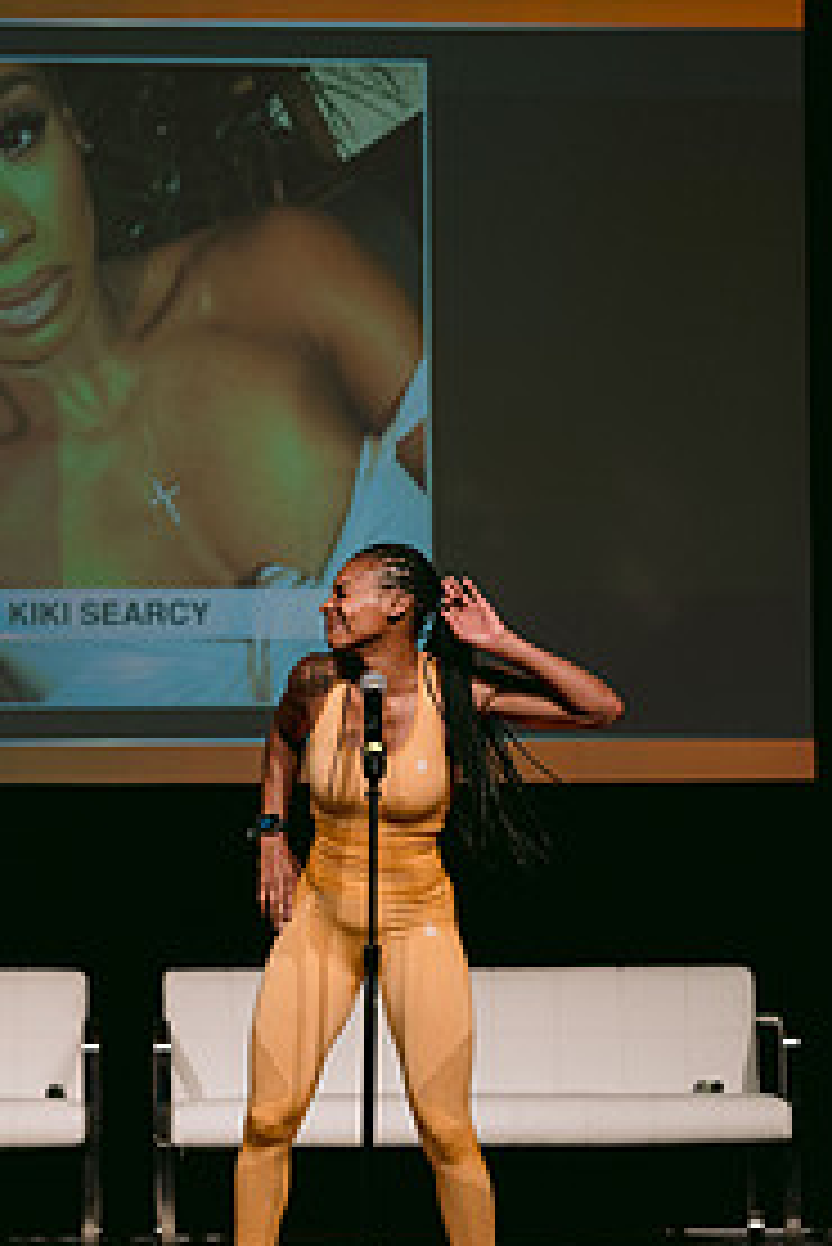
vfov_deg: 14.9
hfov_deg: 9.9
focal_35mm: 138
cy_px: 652
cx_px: 315
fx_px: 4778
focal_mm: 85
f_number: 3.2
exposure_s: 1/320
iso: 400
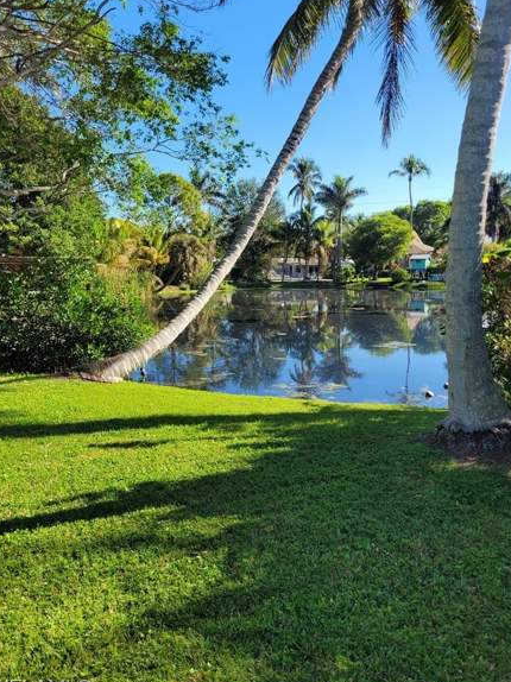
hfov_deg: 48.2
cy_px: 329
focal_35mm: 29
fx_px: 571
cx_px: 254
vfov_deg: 61.7
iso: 40
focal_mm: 5.4
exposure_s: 1/1195
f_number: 1.8
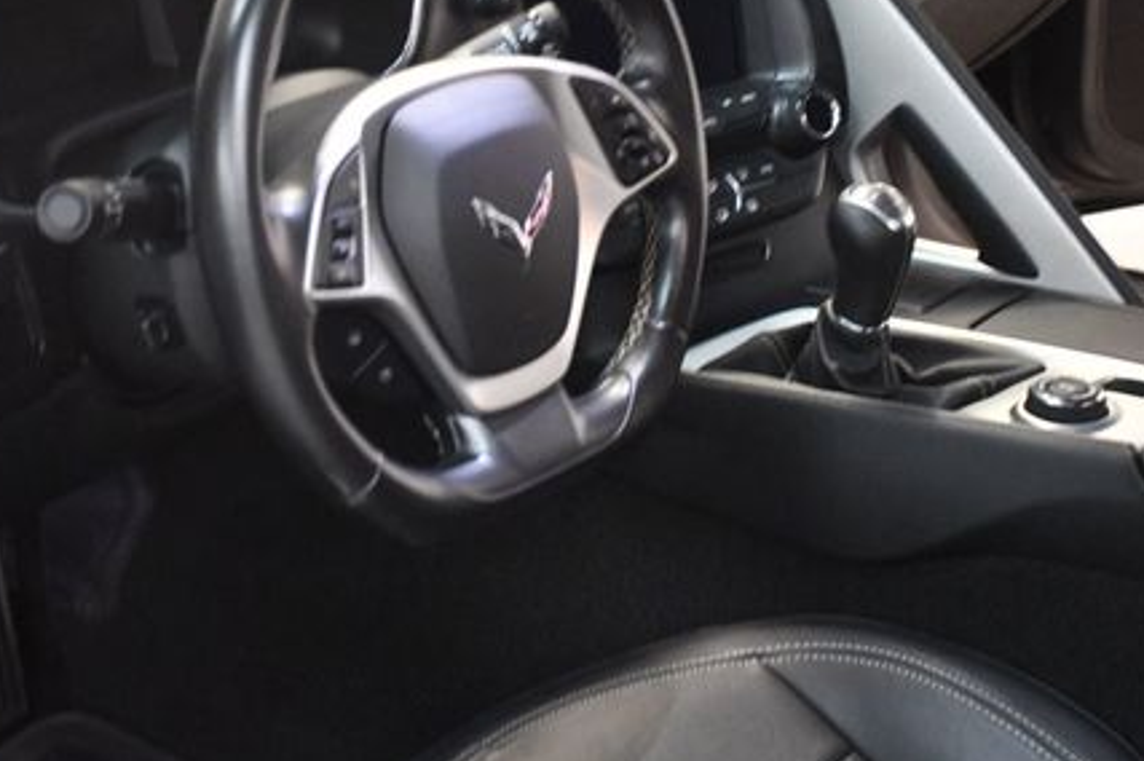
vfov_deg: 17.4
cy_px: 252
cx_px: 517
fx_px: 2477
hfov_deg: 26.0
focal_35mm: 78
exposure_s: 1/60
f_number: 4.2
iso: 5600
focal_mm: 35
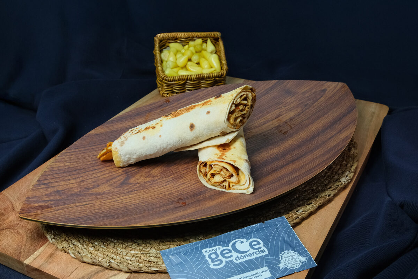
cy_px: 160
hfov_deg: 47.4
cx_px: 205
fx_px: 476
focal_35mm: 41
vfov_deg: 32.6
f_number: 8
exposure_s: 1/125
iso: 1600
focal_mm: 23
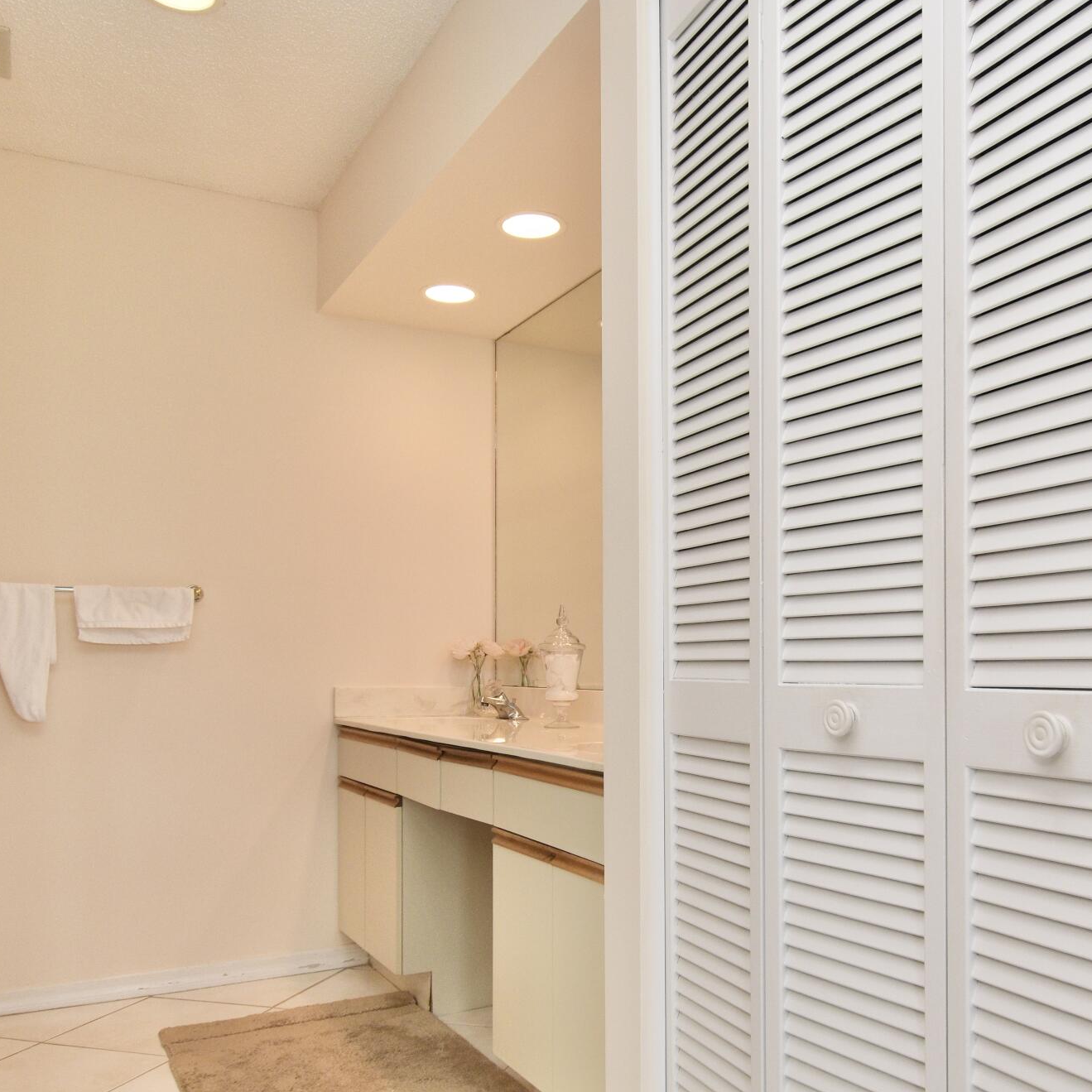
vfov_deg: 55.3
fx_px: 1035
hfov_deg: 55.5
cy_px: 649
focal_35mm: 29
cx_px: 609
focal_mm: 10
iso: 400
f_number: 5.6
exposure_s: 1/60
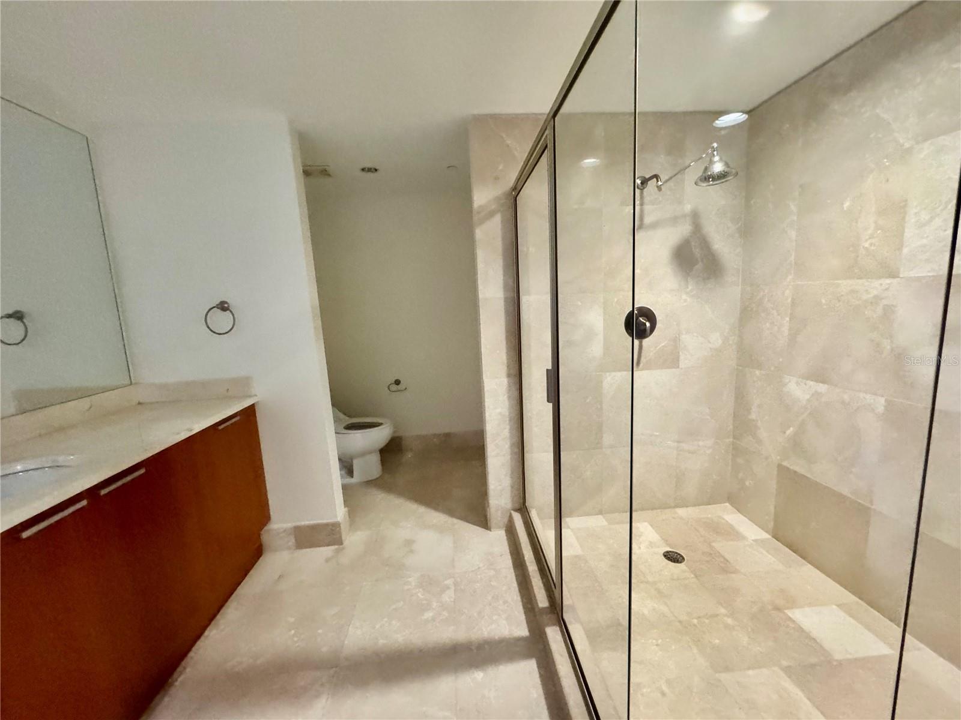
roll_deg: +2.6
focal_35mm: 14
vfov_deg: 85.7
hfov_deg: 102.1
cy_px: 360
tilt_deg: -10.6
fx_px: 389
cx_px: 480
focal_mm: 2.22
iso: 1000
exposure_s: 1/60
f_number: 2.2
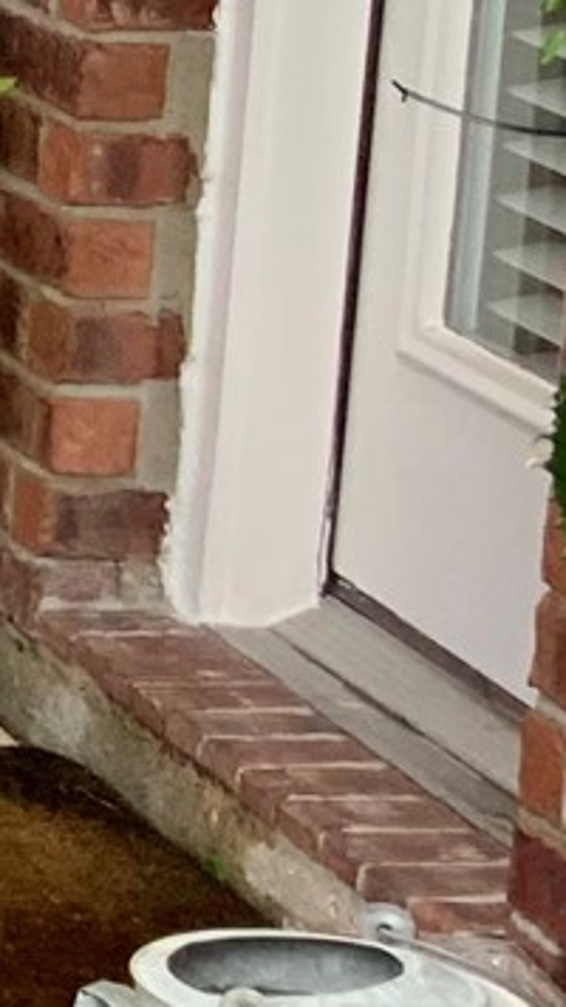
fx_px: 4861
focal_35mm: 182
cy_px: 42
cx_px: -2315
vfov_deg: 11.7
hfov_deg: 5.2
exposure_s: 1/599
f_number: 1.8
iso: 16
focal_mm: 3
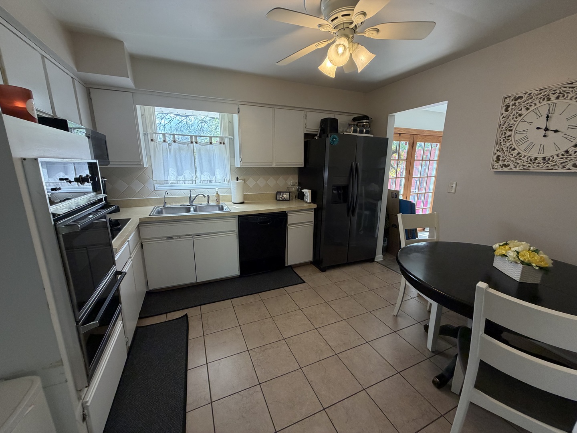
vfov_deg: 85.7
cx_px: 288
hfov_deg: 102.1
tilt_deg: -9.2
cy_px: 216
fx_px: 233
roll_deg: -0.7
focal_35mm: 14
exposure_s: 1/60
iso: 200
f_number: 2.2
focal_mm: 2.22
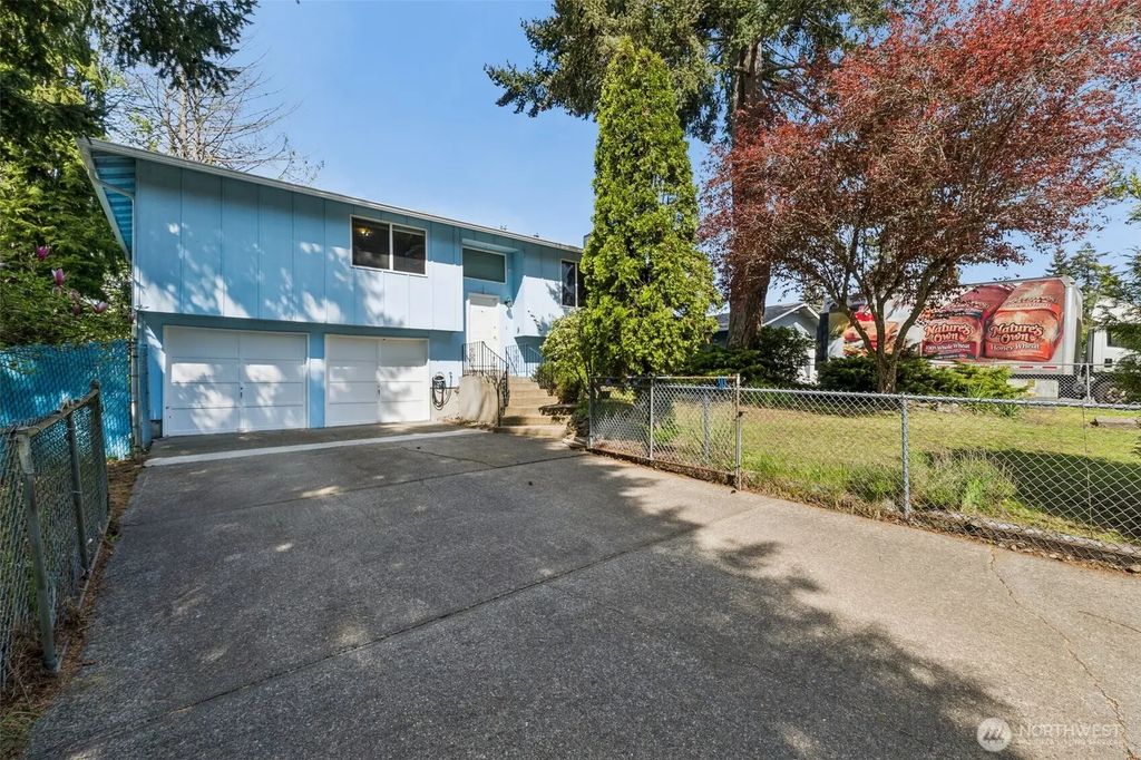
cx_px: 570
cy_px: 380
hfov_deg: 100.4
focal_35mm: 15
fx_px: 475
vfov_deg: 77.3
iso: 250
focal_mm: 10
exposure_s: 1/200
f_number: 9
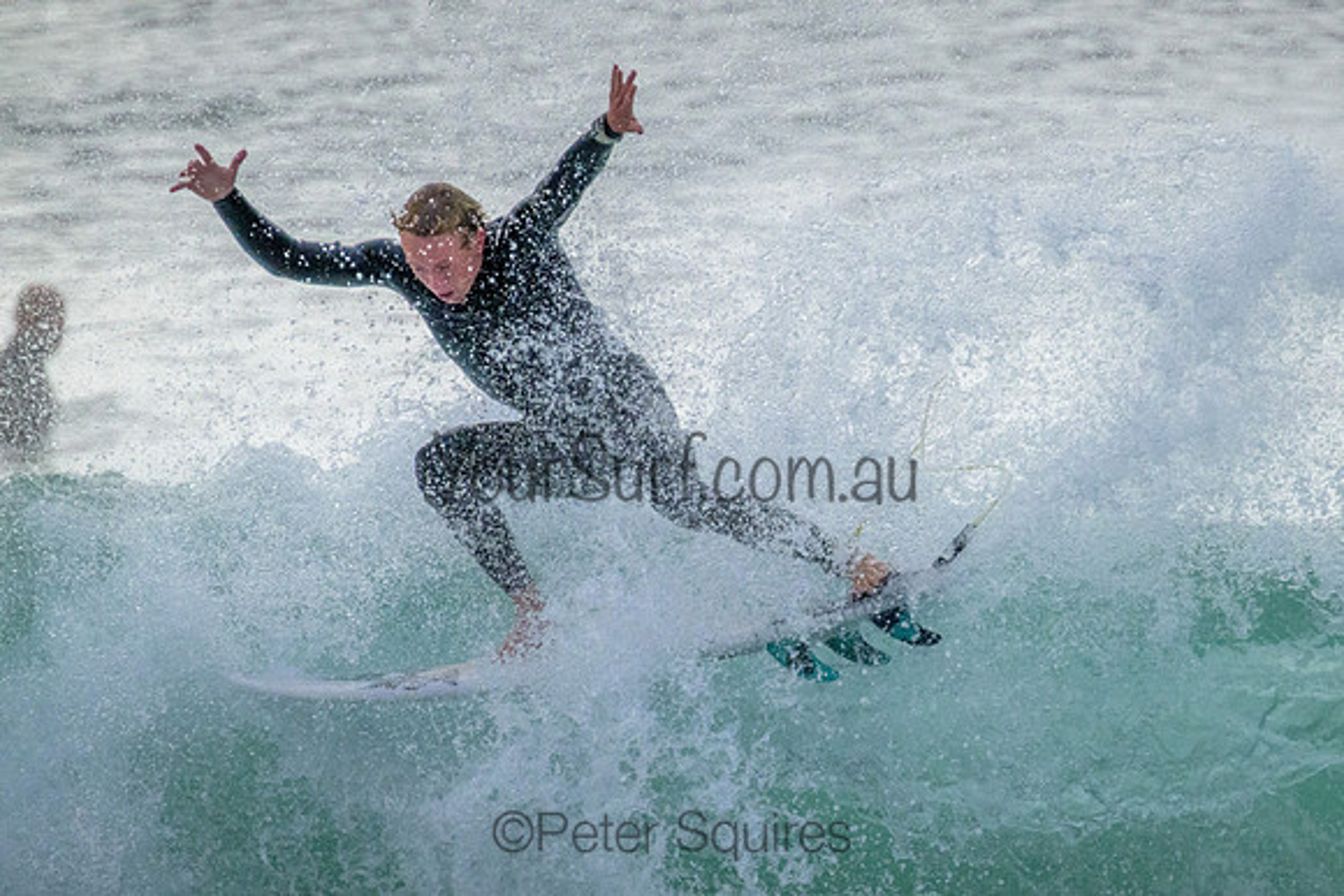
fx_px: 40572
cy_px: 608
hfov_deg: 1.9
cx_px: 913
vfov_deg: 1.3
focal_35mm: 1087
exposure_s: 1/2000
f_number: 11
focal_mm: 800
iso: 5000
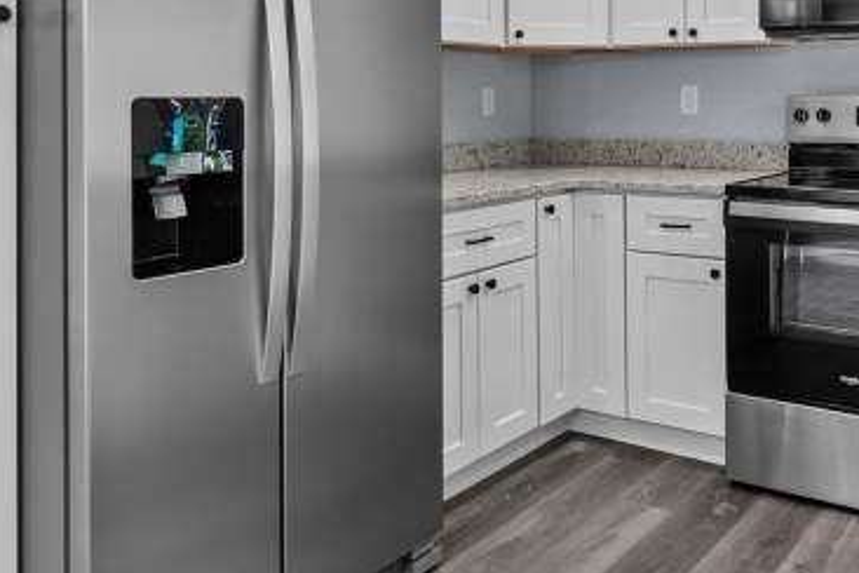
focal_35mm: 36
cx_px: 603
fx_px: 861
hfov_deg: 51.6
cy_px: 114
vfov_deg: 35.6
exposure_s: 1/1.25
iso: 250
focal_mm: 11
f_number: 8
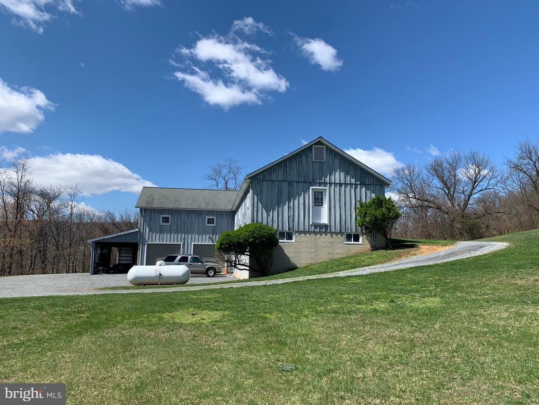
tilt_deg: +8.6
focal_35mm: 26
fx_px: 405
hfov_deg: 67.3
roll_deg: -0.8
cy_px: 202
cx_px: 270
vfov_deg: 53.1
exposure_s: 1/2160
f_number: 1.8
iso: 25
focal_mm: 4.25
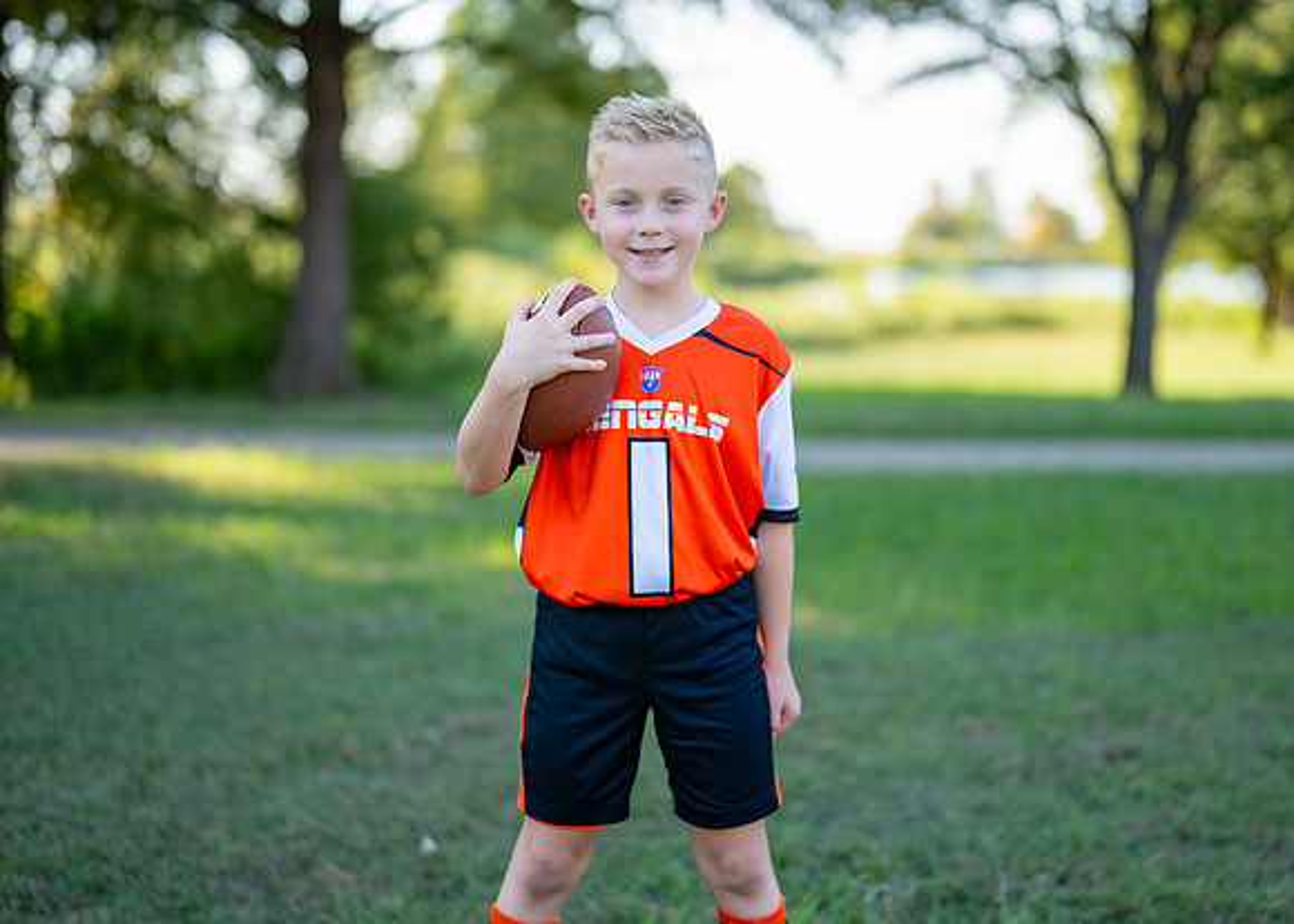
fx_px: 2196
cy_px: 410
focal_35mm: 60
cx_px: 686
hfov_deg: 32.8
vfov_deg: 23.7
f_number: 1.2
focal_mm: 50
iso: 100
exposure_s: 1/1600
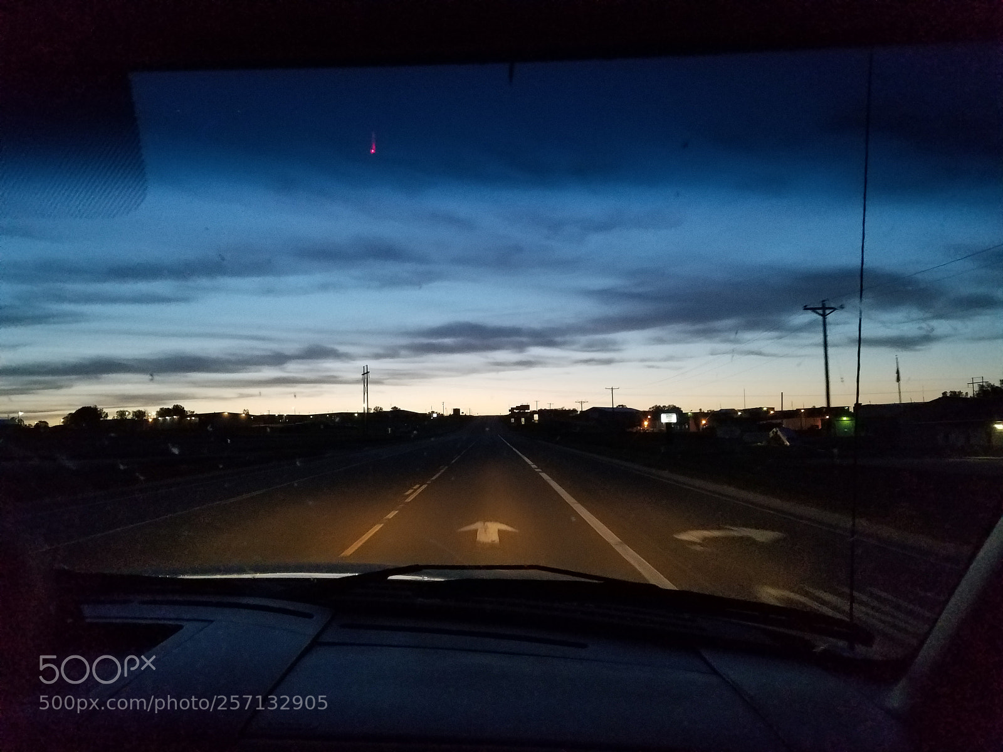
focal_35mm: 26
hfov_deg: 67.3
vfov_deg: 53.1
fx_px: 753
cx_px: 502
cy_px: 376
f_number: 1.7
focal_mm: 4.2
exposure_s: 1/60
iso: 500
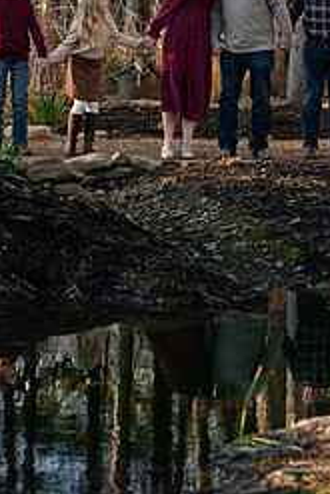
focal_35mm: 155
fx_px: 2128
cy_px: 114
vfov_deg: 13.2
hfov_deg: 8.9
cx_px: 200
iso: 400
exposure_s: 1/200
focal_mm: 85
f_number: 4
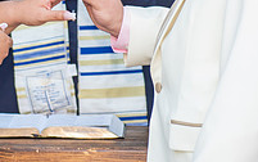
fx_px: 1893
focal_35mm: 269
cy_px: -8
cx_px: 67
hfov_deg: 7.8
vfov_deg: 4.9
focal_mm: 70
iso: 500
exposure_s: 1/160
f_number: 3.2
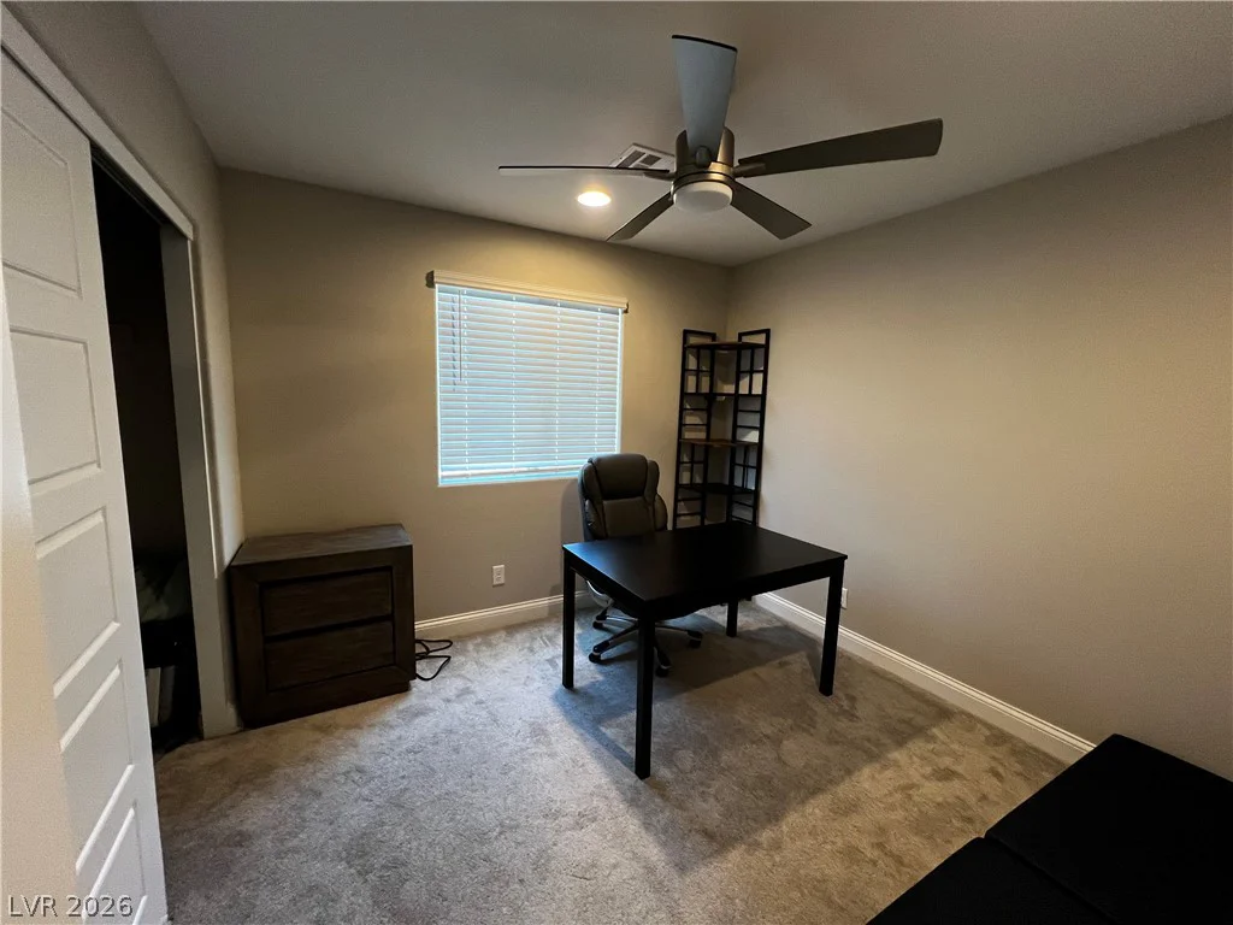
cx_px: 616
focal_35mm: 13
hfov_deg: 106.2
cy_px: 462
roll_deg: -1.7
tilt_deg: -7.8
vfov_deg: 89.9
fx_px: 463
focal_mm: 1.57
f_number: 1.8
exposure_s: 1/60
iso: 250
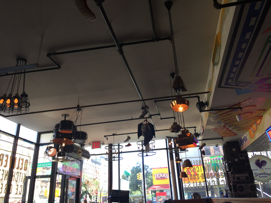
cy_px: 102
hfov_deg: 61.7
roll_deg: +2.1
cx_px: 136
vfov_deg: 48.2
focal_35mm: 29
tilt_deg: +23.0
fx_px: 227
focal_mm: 4.15
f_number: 2.2
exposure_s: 1/120
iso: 40
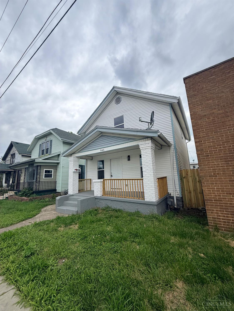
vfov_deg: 102.1
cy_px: 156
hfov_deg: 85.7
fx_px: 126
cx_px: 117
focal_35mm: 14
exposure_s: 1/1068
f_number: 2.2
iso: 50
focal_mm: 2.22
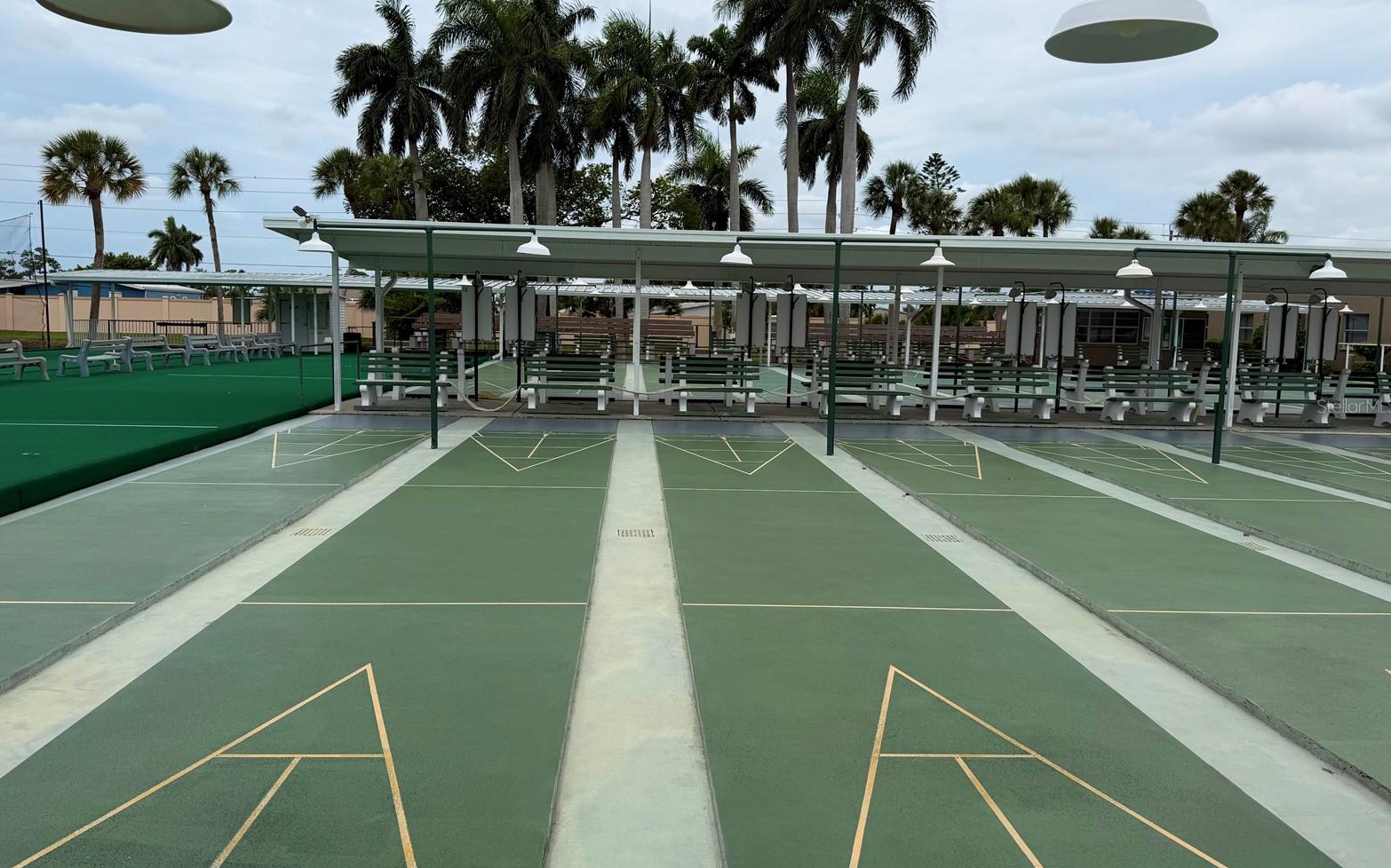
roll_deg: -0.6
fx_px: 985
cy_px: 406
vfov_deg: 47.5
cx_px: 690
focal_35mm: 26
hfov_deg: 70.4
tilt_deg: -5.2
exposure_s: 1/6173
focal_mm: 6.76
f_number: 1.78
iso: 80
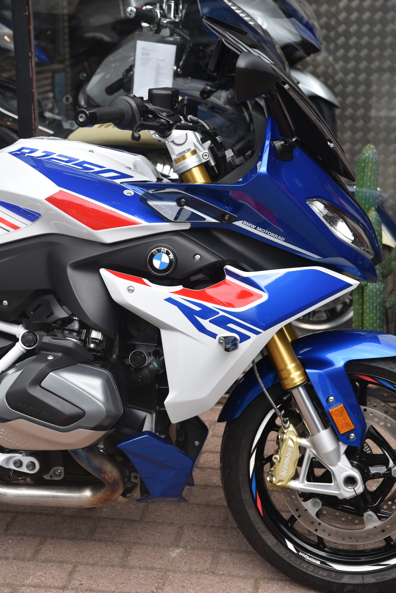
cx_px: 198
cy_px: 296
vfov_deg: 28.8
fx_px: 1154
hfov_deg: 19.5
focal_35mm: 70
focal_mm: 70
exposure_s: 1/125
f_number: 5.6
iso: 100
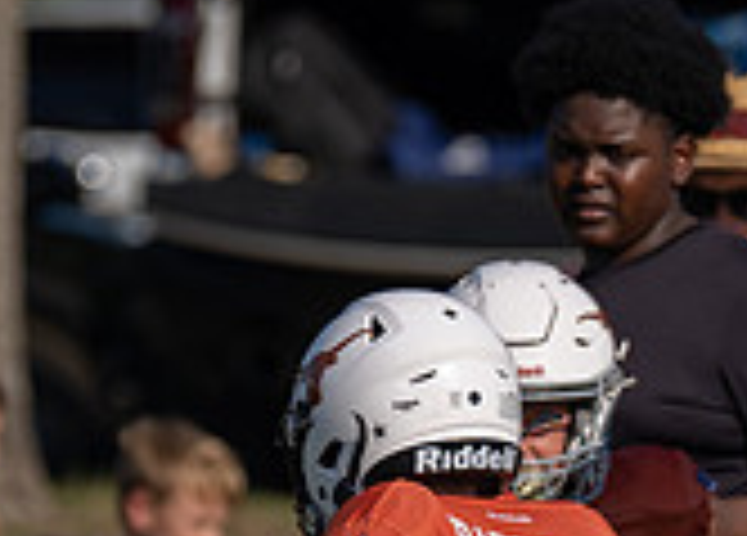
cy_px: 645
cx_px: 395
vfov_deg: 1.0
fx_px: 30439
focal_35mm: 1433
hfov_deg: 1.4
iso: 125
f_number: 2.8
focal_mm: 200
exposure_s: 1/4000
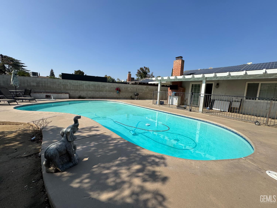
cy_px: 104
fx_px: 112
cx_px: 138
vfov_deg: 85.7
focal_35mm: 14
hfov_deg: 102.1
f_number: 2.2
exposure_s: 1/2415
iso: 50
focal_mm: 2.22
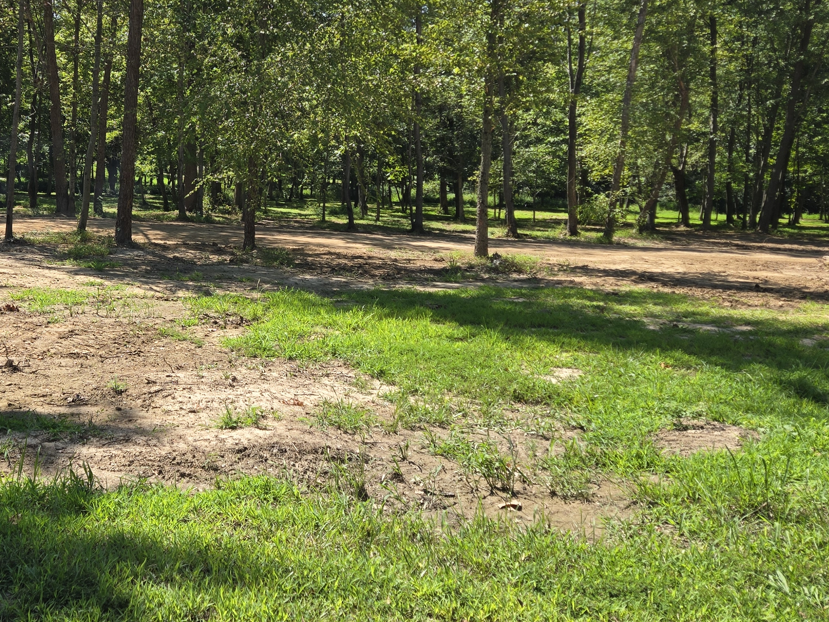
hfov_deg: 43.8
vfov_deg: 34.0
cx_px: 245
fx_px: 1006
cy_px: 201
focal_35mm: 42
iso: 25
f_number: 1.8
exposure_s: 1/1129
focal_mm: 5.4
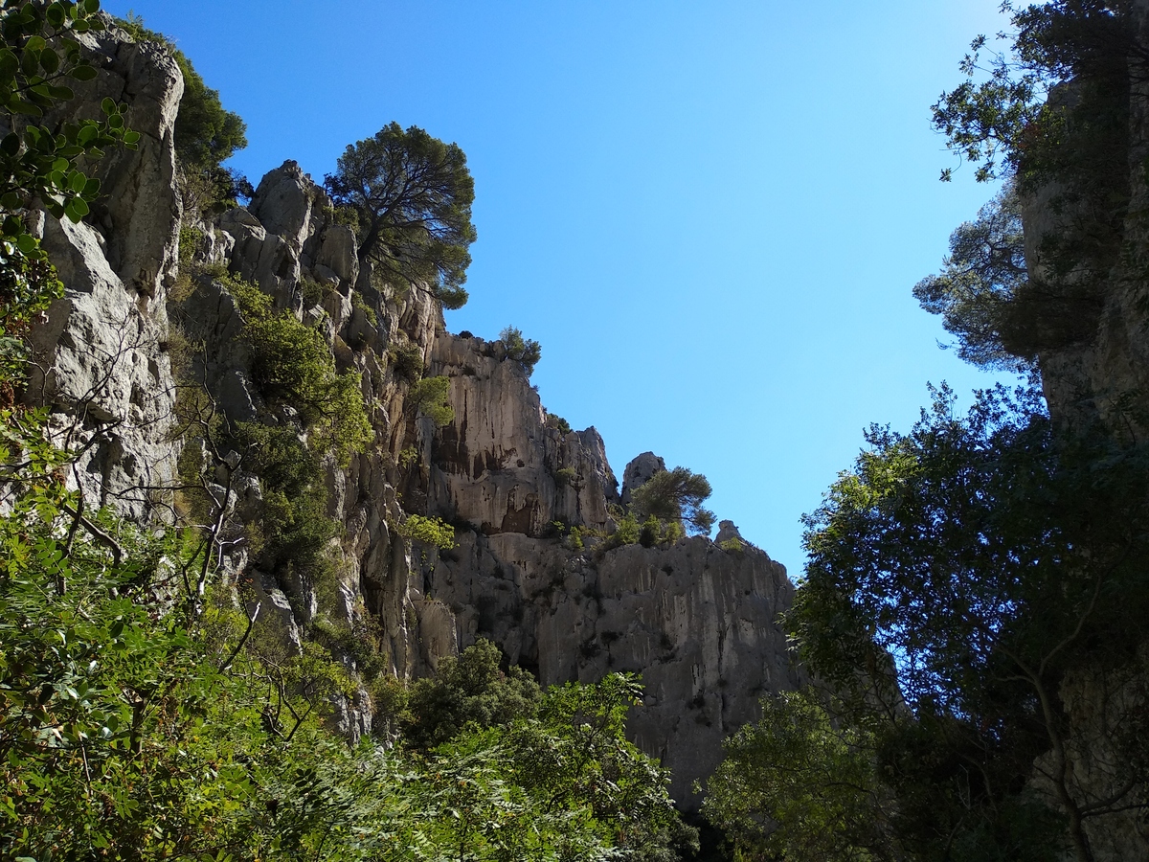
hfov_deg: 67.3
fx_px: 863
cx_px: 574
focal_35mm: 26
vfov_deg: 53.1
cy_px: 431
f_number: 2.2
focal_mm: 3.83
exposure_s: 1/825
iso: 100
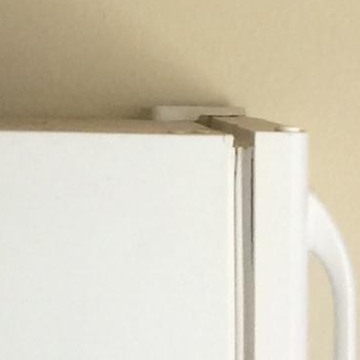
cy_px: 397
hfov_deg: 7.9
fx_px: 2483
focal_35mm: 211
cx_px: 744
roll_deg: -2.3
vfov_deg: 8.2
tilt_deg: -8.9
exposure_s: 1/30
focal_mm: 4.15
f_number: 2.2
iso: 40
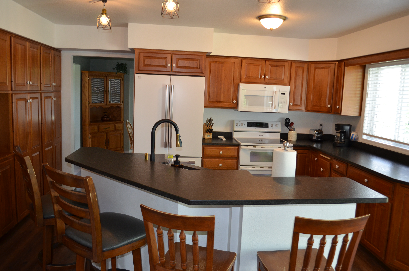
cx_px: 204
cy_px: 136
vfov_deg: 47.7
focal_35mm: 27
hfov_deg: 67.5
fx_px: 306
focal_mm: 18
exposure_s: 1/60
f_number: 3.5
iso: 500
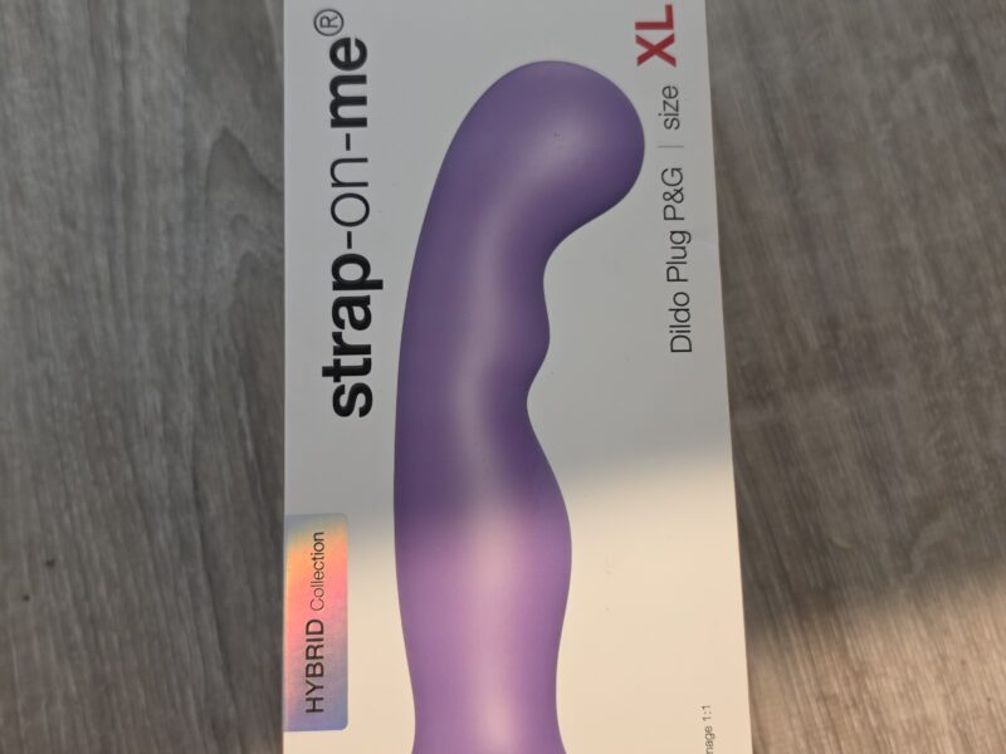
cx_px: 503
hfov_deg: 73.9
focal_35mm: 23
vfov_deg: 58.9
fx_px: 668
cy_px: 377
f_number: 1.4
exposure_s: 1/100
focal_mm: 6.5
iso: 320
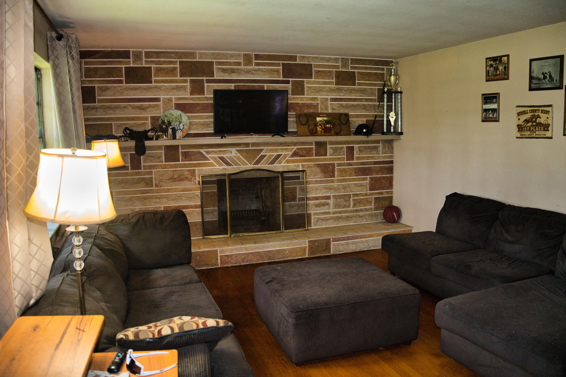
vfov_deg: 46.4
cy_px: 188
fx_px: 440
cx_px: 283
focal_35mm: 28
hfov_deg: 65.5
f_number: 4
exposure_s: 1/160
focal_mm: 28
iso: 6400
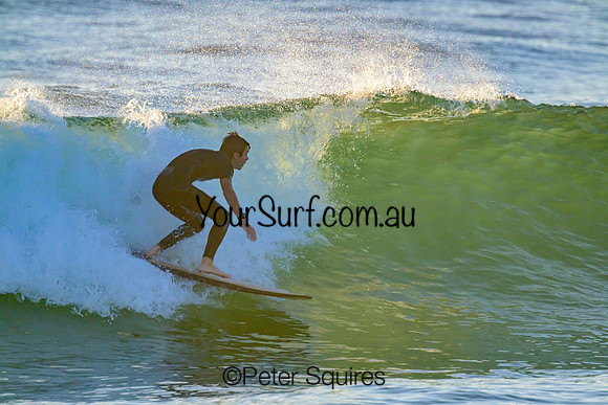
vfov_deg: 1.7
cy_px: 202
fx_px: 13514
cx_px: 304
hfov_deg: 2.6
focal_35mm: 800
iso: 1600
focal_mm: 800
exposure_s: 1/2000
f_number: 11
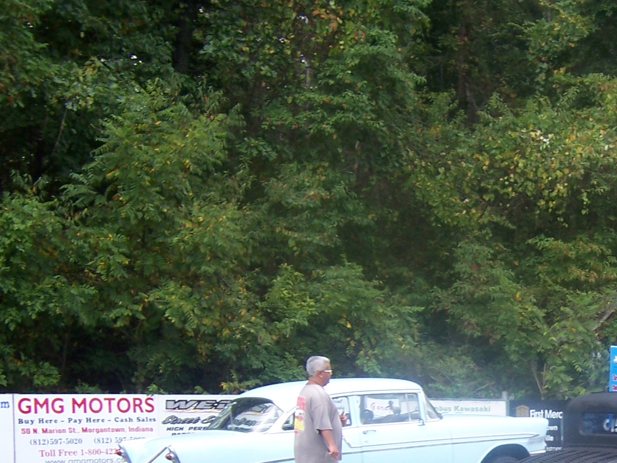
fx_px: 1230
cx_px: 585
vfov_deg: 20.5
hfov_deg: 26.9
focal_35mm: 69
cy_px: 479
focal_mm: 5.5
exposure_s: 1/180
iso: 80
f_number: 3.4
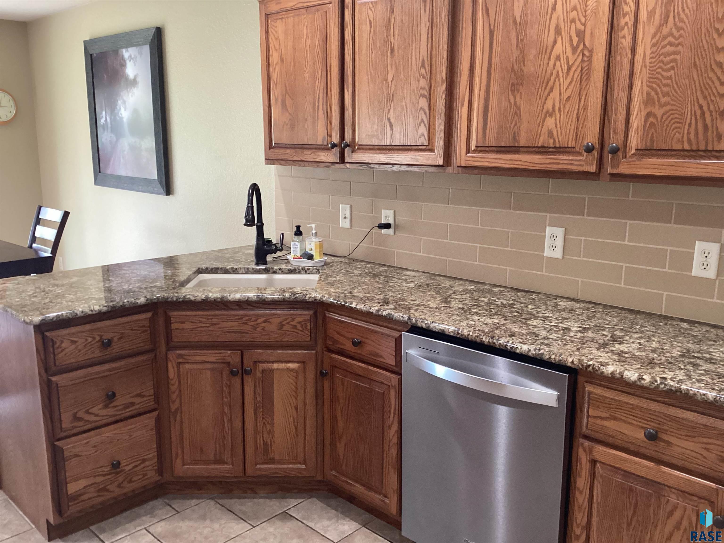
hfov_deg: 58.4
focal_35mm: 31
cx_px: 362
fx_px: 648
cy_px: 272
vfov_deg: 45.4
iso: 250
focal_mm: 3.3
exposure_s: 1/40
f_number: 2.4
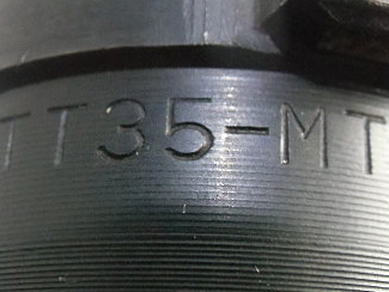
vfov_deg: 22.6
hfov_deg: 29.8
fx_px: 731
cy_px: 169
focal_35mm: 65
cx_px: 200
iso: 800
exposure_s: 1/40
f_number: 3.7
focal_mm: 5.93
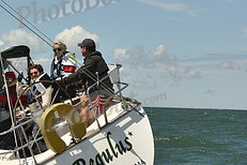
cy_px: 71
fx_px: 1207
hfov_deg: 11.5
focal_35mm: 176
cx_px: -38
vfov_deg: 7.8
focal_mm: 70
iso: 320
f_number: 11
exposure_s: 1/800
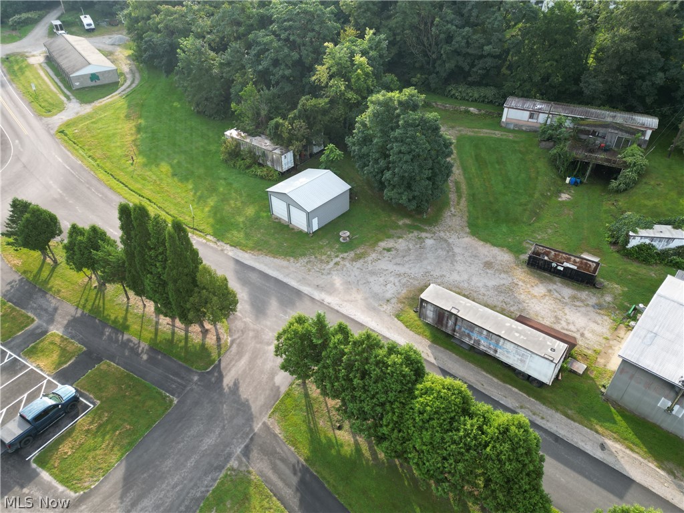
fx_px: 474
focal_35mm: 24
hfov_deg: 71.6
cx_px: 342
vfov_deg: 56.8
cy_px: 256
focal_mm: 6.72
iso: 120
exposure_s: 1/500
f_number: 1.7
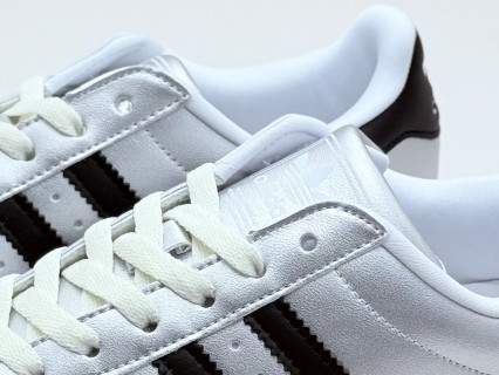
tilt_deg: -24.3
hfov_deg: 39.6
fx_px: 692
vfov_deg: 30.3
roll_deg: +0.4
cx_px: 250
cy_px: 188
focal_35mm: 48
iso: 64
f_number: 1.78
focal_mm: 6.76
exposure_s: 1/726
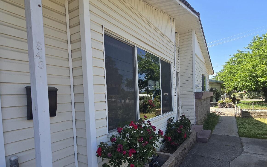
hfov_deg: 88.0
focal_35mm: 19
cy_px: 102
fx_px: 138
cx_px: 131
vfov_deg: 61.6
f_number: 2.2
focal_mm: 2.2
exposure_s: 1/714
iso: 50
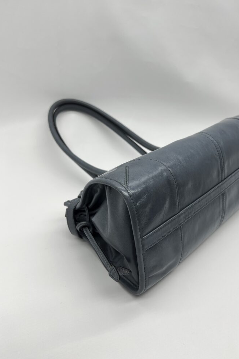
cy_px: 180
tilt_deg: -32.2
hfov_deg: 46.3
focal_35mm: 28
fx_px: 279
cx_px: 135
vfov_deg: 65.5
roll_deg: -7.7
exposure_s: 1/182
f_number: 1.5
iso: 40
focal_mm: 5.7
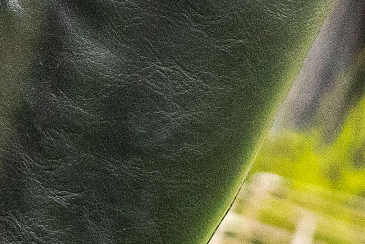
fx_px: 2342
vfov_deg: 5.9
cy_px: -112
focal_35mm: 231
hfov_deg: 8.9
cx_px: 110
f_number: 4.5
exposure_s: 1/4000
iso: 3200
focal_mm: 31
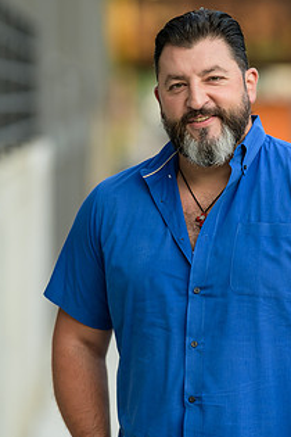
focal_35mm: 193
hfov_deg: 7.1
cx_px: 202
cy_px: 237
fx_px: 2340
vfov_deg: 10.7
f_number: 2
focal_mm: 135
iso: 200
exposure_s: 1/250
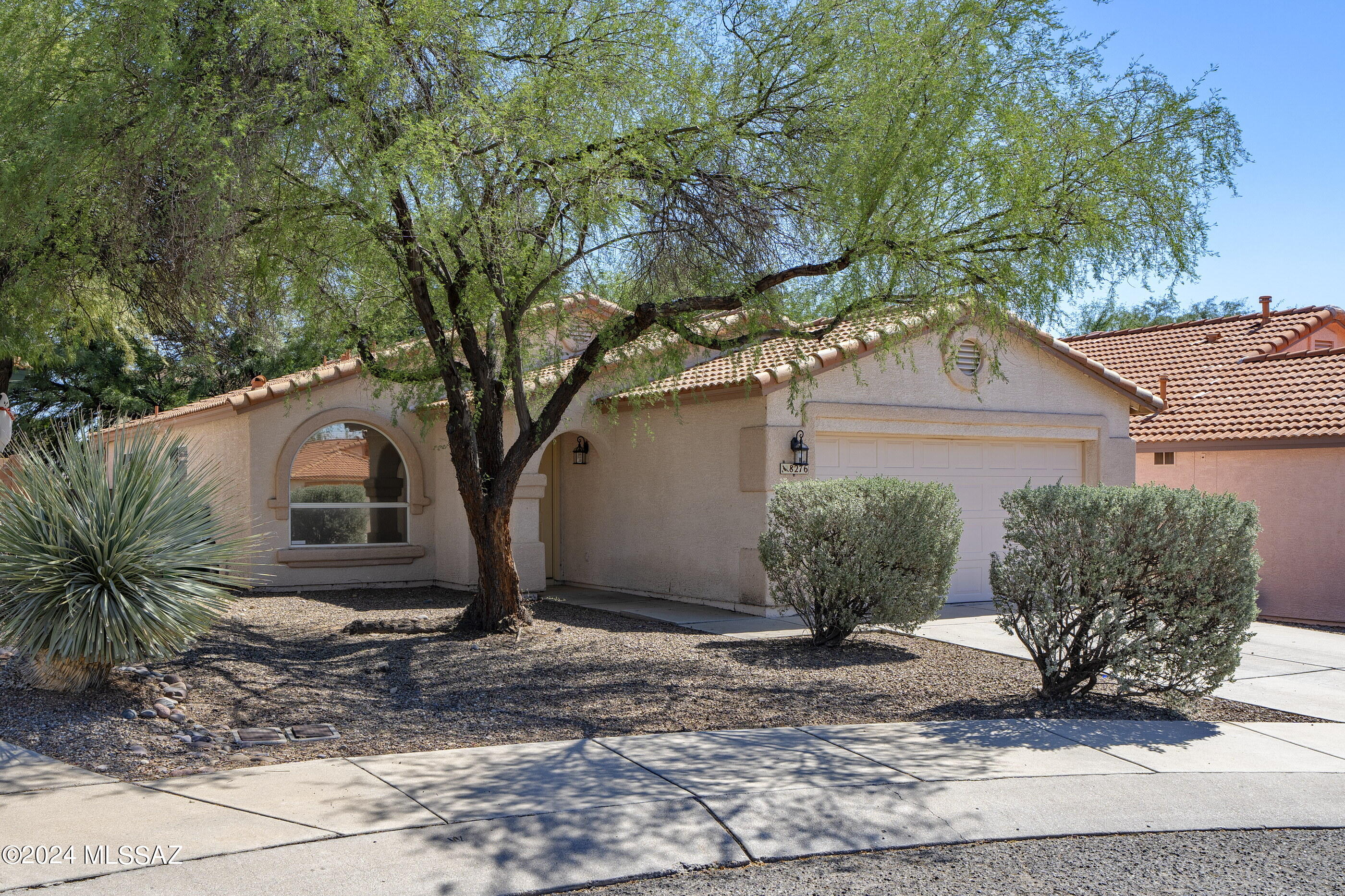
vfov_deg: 53.1
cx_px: 672
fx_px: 896
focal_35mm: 24
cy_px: 448
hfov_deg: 73.8
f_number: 9
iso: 100
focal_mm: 24
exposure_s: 1/100
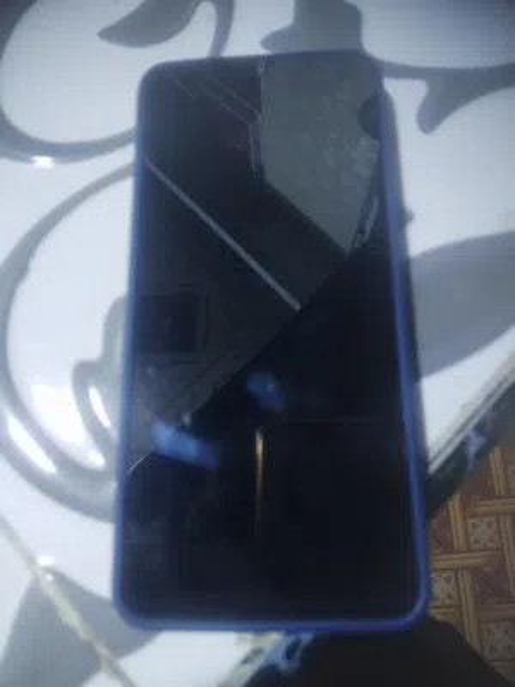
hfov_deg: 48.2
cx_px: 258
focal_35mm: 29
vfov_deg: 61.7
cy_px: 344
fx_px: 575
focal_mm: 4.75
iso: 445
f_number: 1.8
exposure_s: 1/33.3
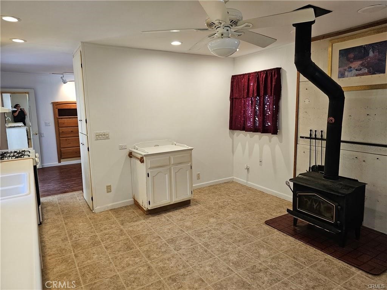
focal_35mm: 23
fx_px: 257
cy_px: 145
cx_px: 194
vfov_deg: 58.9
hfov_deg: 73.9
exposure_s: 1/120
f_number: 1.7
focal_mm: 6.3
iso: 200
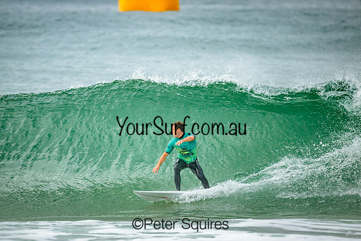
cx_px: 180
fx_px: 8024
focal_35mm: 800
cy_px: 120
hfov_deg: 2.6
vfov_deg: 1.7
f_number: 6.3
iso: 450
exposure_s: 1/2000
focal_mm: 800
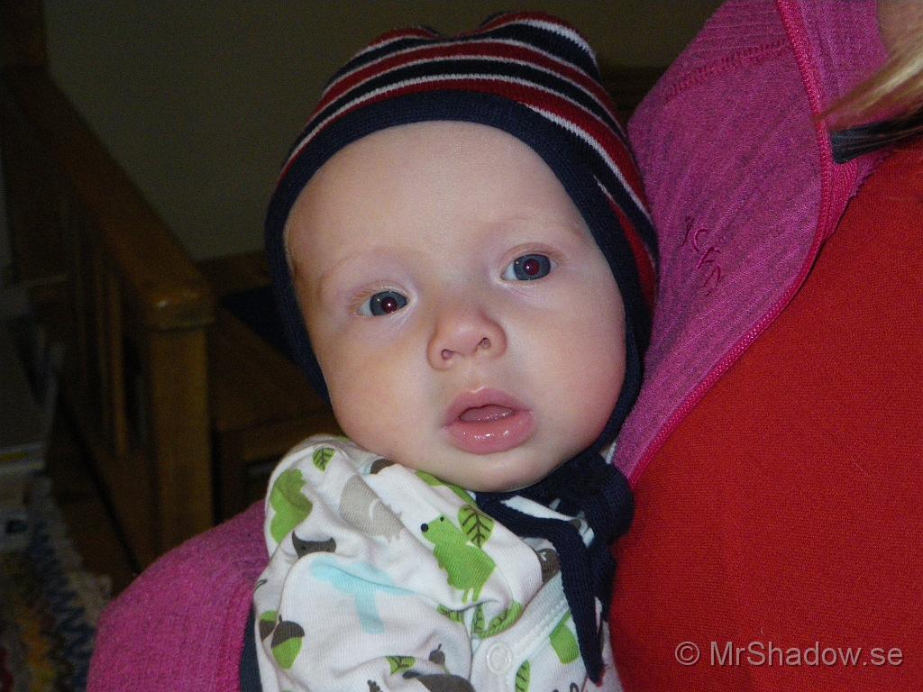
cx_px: 462
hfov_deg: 31.2
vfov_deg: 23.7
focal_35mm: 62
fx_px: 1653
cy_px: 346
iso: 400
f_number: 4.6
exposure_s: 1/80
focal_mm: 11.1
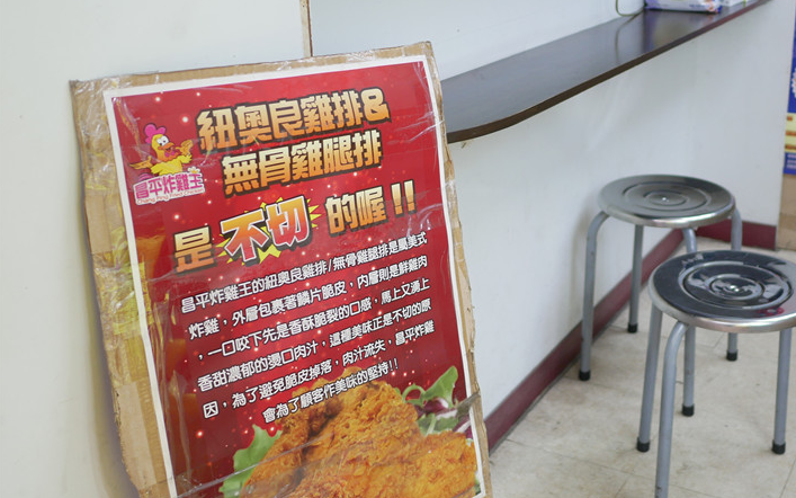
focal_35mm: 45
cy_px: 186
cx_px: 557
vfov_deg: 28.5
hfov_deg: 43.5
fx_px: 976
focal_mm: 15
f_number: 1.7
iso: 200
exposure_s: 1/60
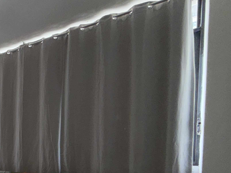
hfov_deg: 37.3
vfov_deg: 37.8
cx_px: -57
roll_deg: -0.9
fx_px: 234
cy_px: 159
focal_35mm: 35
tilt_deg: -1.5
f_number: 2.2
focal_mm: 2.22
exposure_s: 1/121
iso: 40
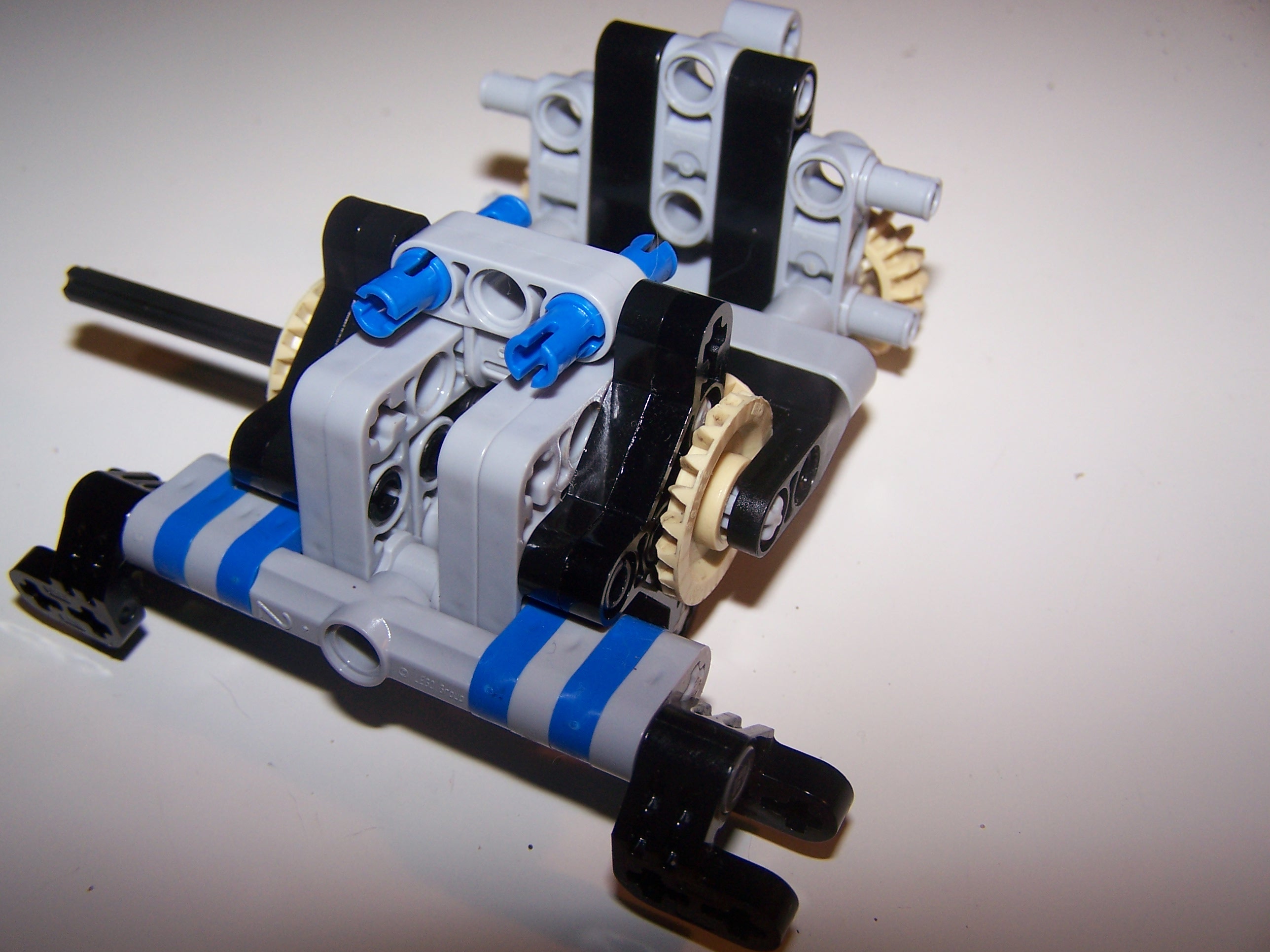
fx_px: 1394
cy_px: 476
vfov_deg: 37.7
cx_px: 635
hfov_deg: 49.0
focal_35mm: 38
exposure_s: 1/60
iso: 80
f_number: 2.8
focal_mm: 6.3
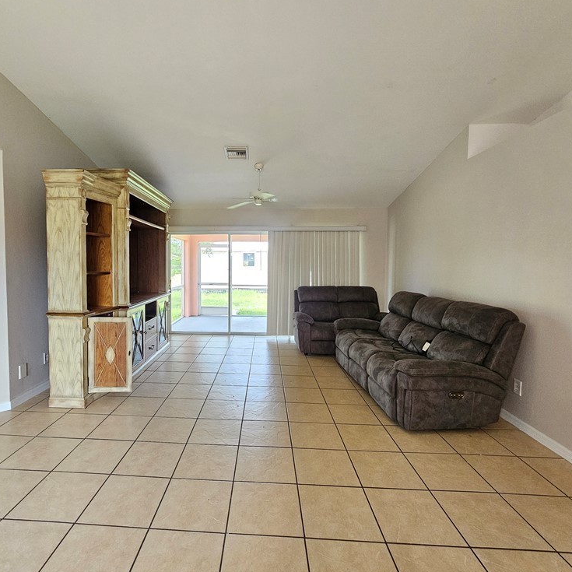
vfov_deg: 87.4
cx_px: 245
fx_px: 299
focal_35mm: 16
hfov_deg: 86.9
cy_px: 276
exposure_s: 1/60
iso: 400
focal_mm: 2.2
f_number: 2.2
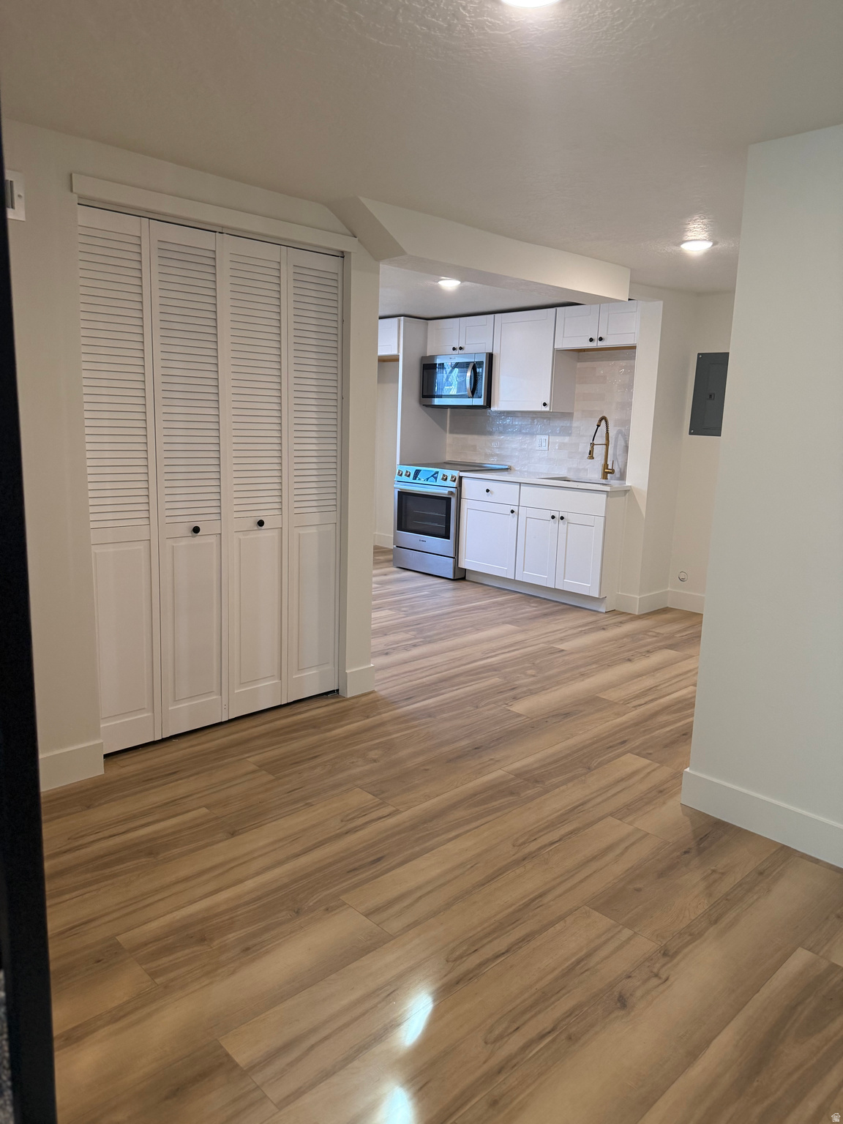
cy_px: 562
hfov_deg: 56.8
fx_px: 779
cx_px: 422
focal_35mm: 24
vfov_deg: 71.6
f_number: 1.78
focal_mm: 6.76
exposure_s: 1/120
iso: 250
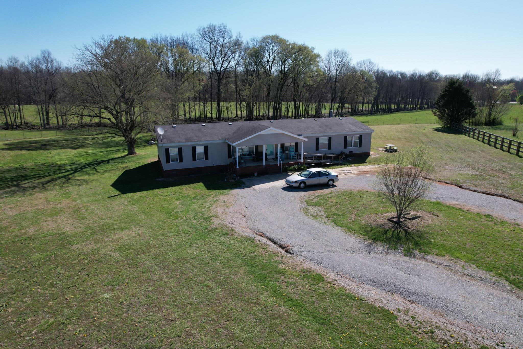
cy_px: 174
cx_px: 262
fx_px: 320
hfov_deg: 78.6
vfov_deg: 57.2
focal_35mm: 22
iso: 200
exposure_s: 1/2500
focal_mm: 8.38
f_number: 2.8
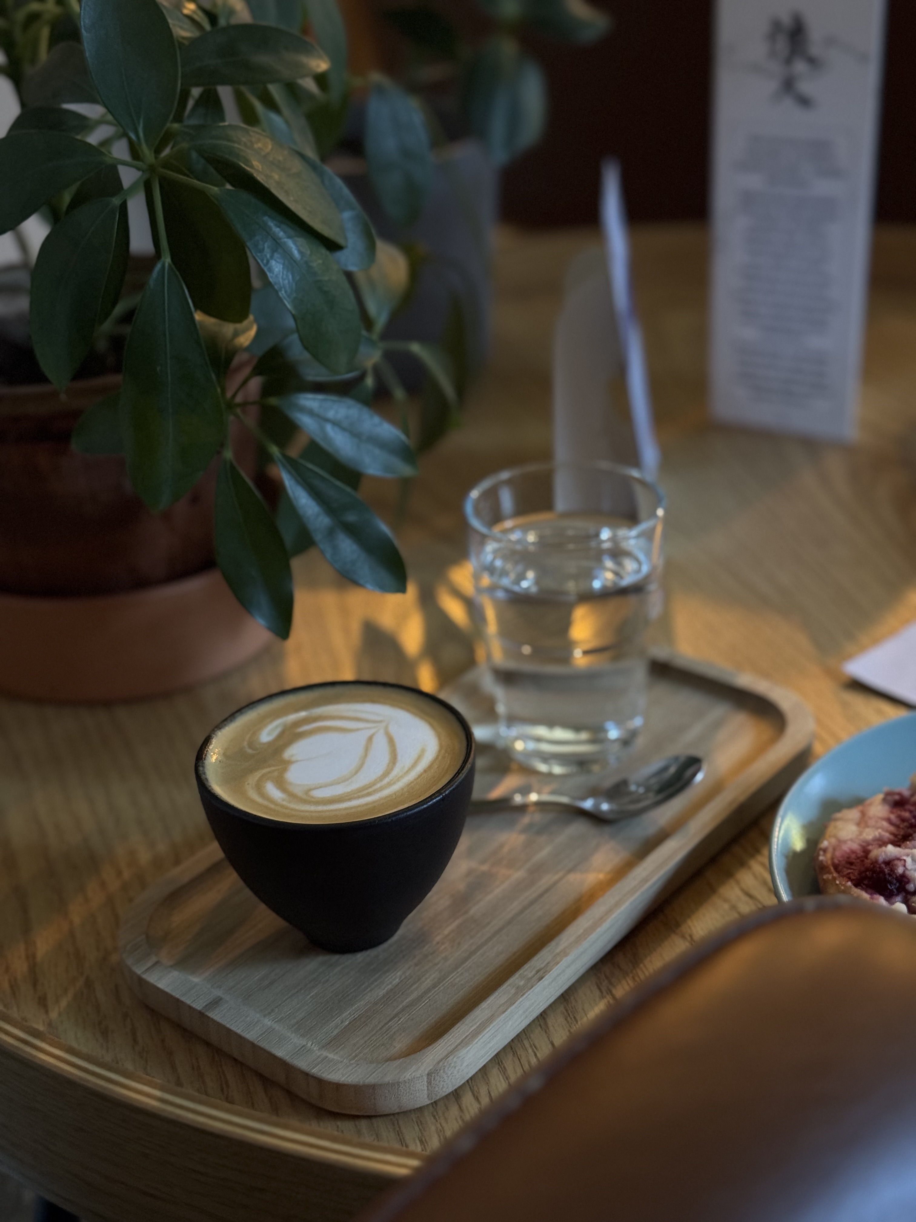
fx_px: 1694
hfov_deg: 30.3
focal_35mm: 48
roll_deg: +4.0
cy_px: 611
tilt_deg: -28.4
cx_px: 458
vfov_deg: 39.7
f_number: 1.78
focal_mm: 6.76
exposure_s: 1/20
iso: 800
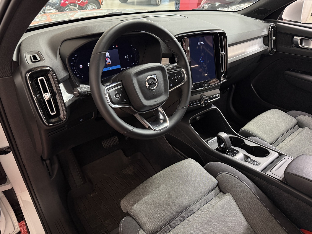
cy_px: 117
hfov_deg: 71.6
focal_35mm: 24
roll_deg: -3.0
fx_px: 216
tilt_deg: -33.6
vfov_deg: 56.8
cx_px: 156
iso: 320
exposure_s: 1/60
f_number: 1.78
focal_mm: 6.76
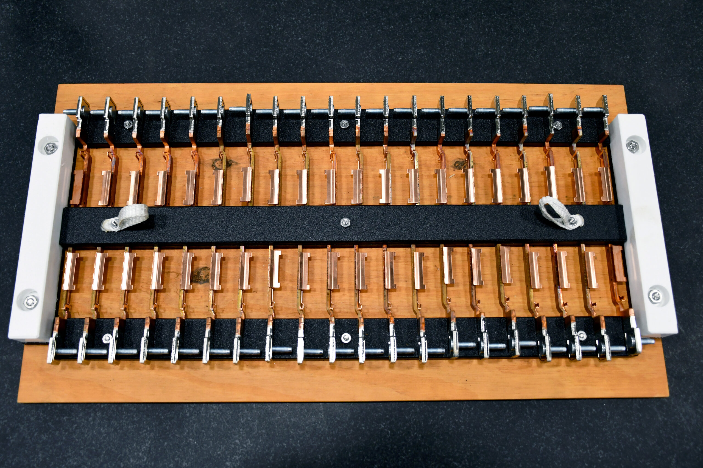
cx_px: 352
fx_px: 664
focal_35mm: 34
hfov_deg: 55.8
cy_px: 234
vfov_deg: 38.9
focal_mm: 23
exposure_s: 1/160
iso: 800
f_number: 3.8
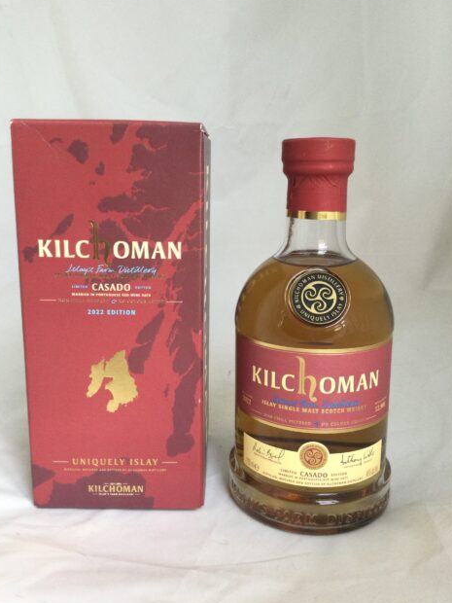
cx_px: 223
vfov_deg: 56.8
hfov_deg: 44.2
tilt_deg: -11.4
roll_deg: +1.3
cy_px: 297
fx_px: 557
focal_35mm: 32
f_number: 2.4
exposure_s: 1/33
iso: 80
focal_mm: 3.3
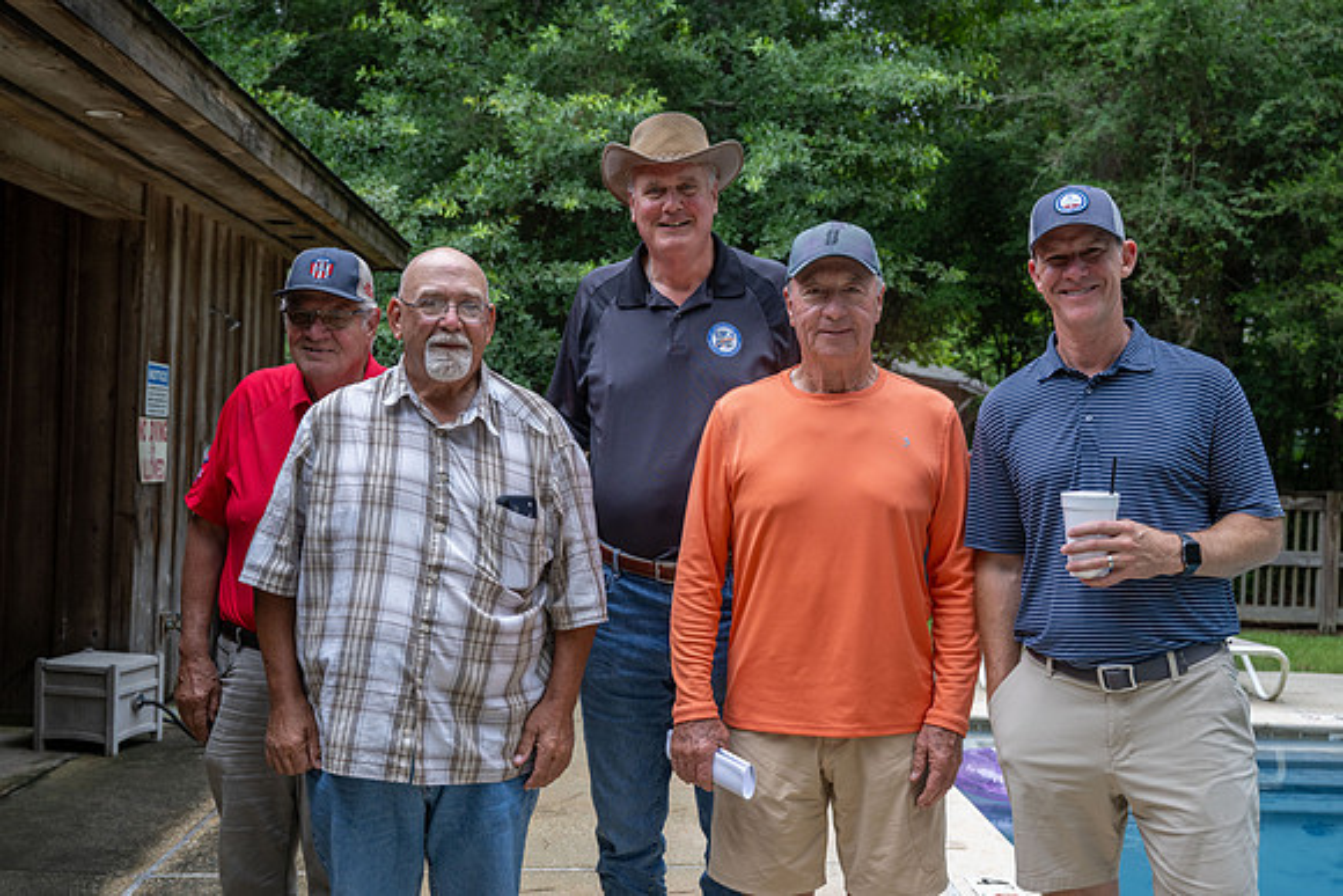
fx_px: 1530
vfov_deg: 32.6
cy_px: 448
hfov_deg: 47.4
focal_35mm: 41
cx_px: 672
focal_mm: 41
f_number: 5
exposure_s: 1/100
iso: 500
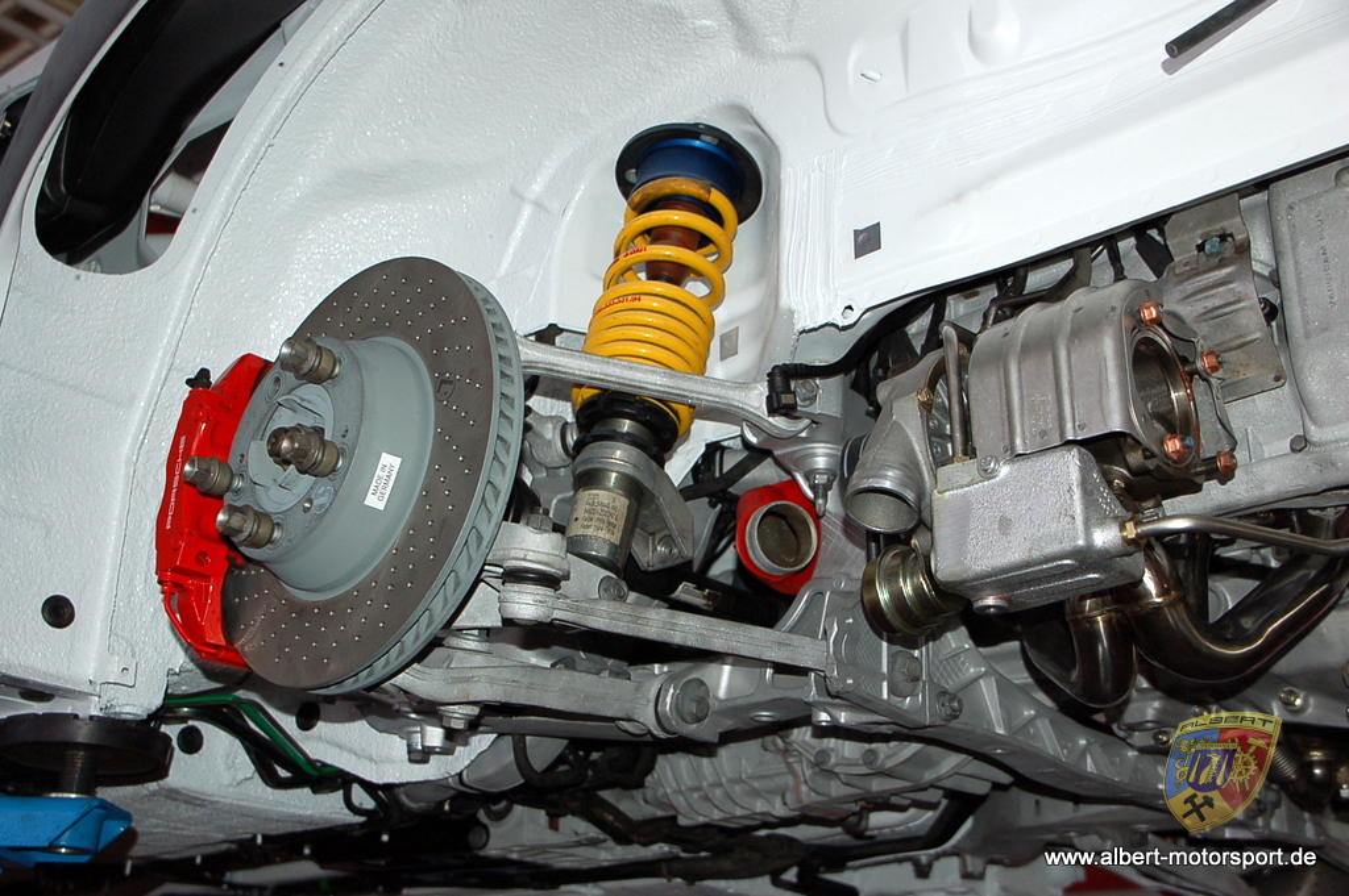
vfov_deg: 28.0
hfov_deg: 41.1
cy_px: 448
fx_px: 1797
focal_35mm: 48
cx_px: 674
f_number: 4
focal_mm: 32
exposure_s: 1/60
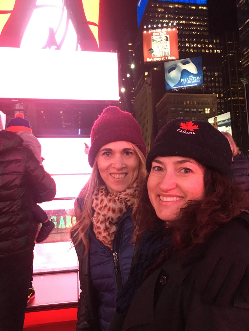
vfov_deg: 61.6
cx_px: 124
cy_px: 166
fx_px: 278
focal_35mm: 29
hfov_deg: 48.2
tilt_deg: +6.2
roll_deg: +3.3
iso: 200
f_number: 2.2
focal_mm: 4.15
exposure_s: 1/30
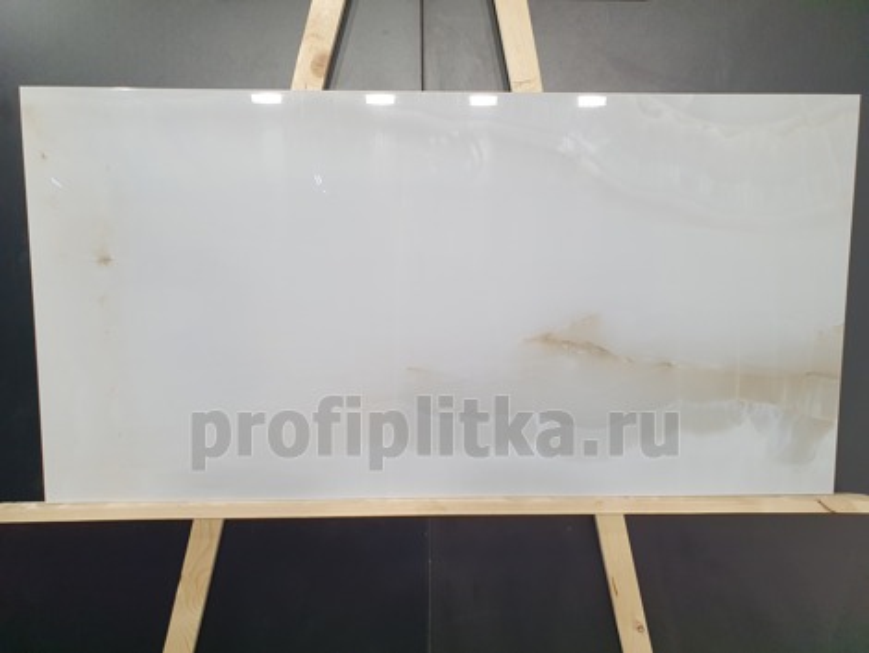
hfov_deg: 67.3
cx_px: 434
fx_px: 653
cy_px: 326
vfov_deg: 53.1
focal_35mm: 26
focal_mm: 4.32
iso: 160
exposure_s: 1/100
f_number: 2.4
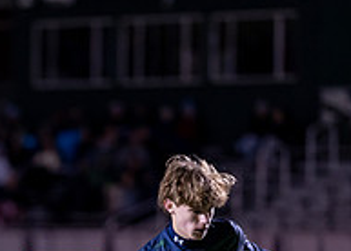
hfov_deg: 4.5
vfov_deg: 3.2
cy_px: 341
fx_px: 4438
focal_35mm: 445
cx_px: -32
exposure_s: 1/1000
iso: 1600
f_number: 1.8
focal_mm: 135
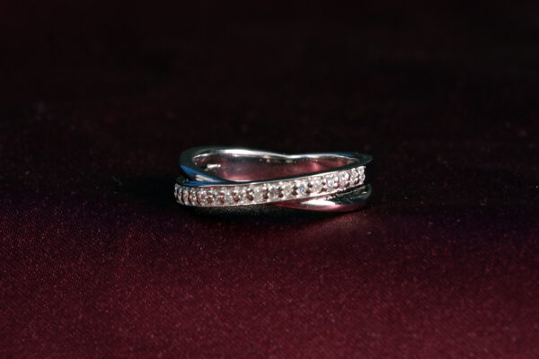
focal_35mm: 120
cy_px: 180
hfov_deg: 17.1
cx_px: 270
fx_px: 1797
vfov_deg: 11.4
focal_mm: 120
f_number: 16
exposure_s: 1/160
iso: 125
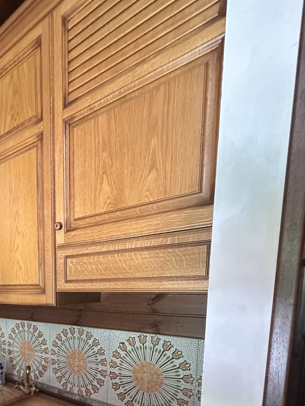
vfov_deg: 67.0
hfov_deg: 54.4
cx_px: 56
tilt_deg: -7.1
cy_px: 325
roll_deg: -0.1
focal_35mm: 23
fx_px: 270
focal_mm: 2.22
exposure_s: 1/50
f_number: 2.2
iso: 800
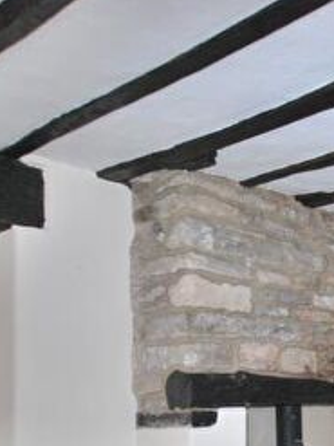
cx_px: 511
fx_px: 528
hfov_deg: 25.5
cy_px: 407
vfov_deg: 41.8
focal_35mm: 41
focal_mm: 10
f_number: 5.6
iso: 400
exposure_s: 1/60
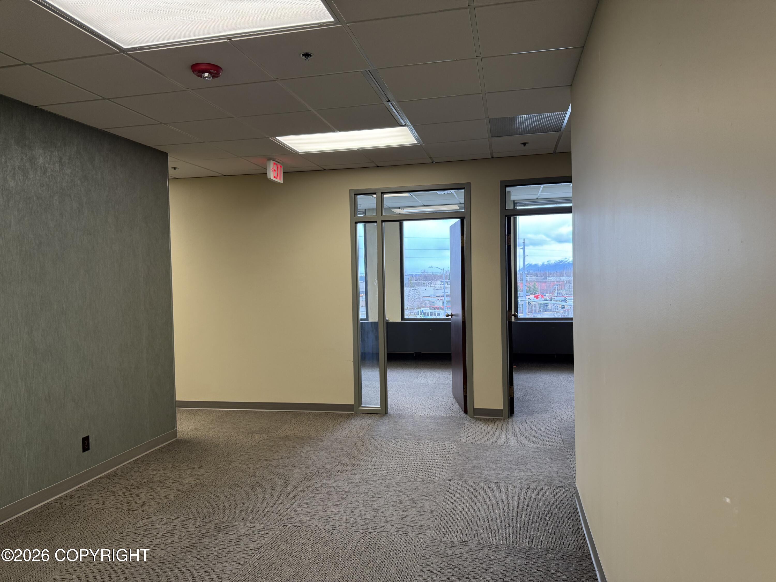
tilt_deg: -2.1
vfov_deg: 56.8
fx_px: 538
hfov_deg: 71.6
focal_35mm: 24
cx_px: 388
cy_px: 291
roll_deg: +1.1
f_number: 1.78
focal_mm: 6.76
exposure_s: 1/120
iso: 125
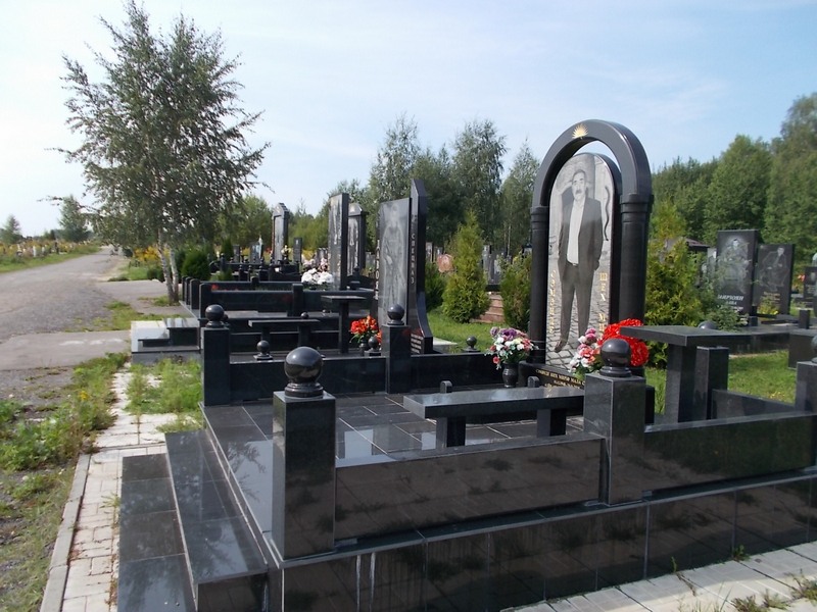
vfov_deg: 53.1
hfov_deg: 67.3
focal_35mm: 26
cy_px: 306
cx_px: 408
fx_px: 614
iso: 80
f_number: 8
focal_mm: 4.6
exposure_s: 1/100
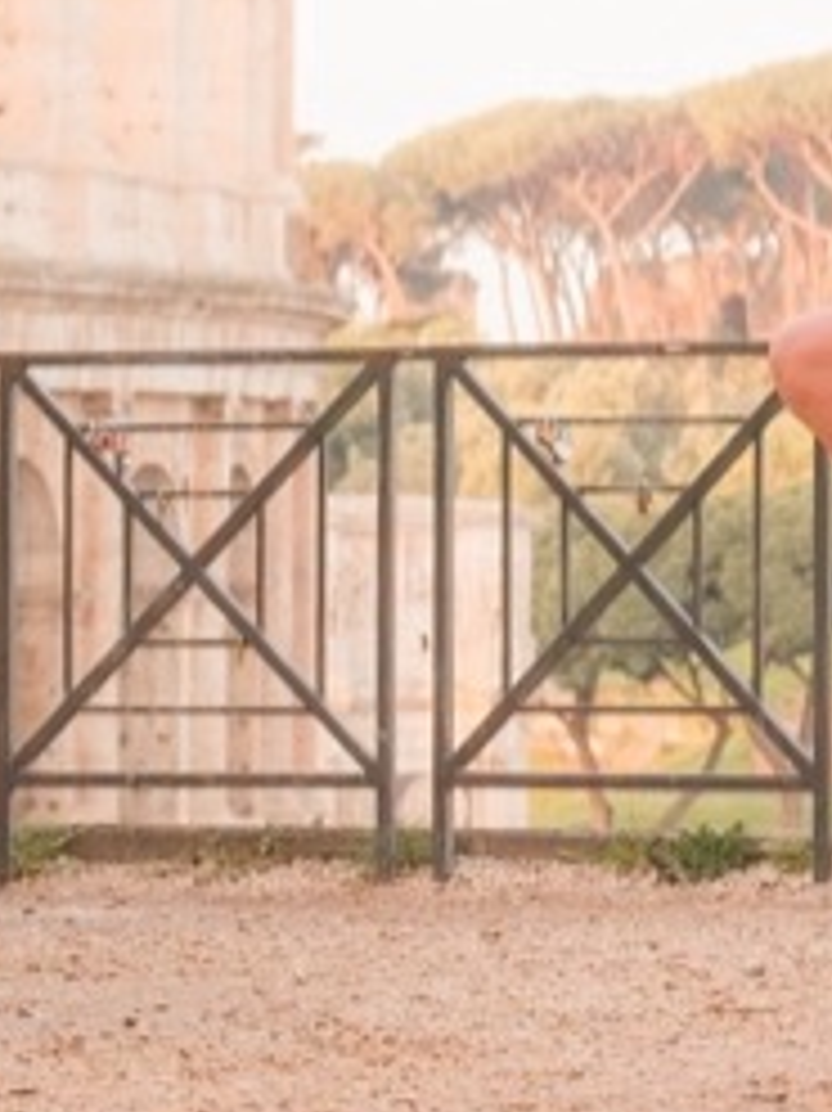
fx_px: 6736
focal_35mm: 210
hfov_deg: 6.8
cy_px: 59
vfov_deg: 9.4
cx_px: 1695
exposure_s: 1/400
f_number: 4.5
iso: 800
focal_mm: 45
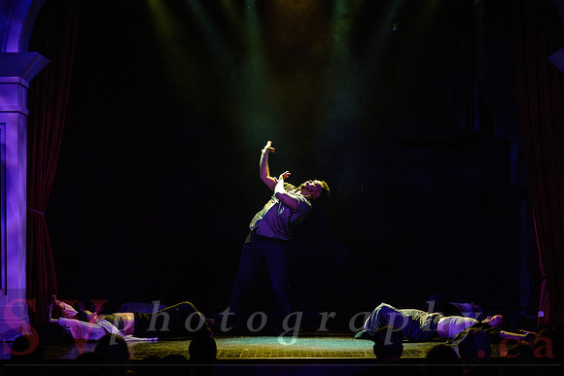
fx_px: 1720
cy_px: 217
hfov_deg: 18.6
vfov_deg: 12.5
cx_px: 290
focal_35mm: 110
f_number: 2.8
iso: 1600
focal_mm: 95
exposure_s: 1/250
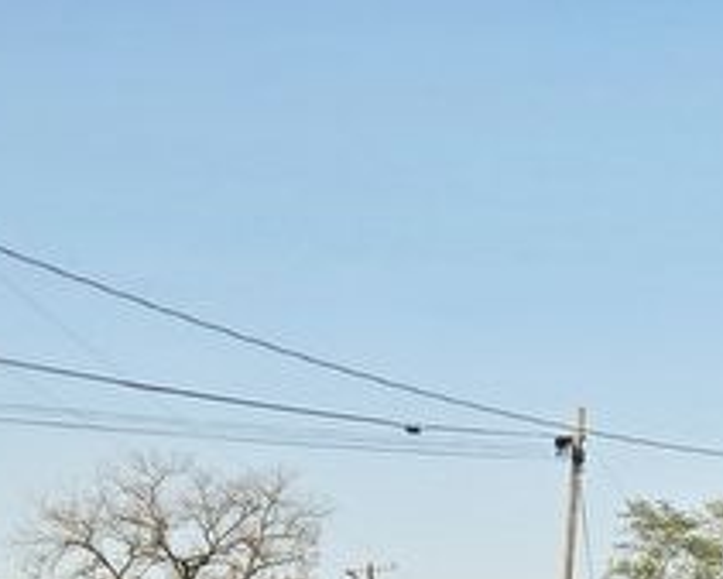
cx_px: 555
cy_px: 968
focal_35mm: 85
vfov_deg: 15.9
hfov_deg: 22.2
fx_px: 1820
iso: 25
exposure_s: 1/1027
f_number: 1.8
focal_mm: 5.4
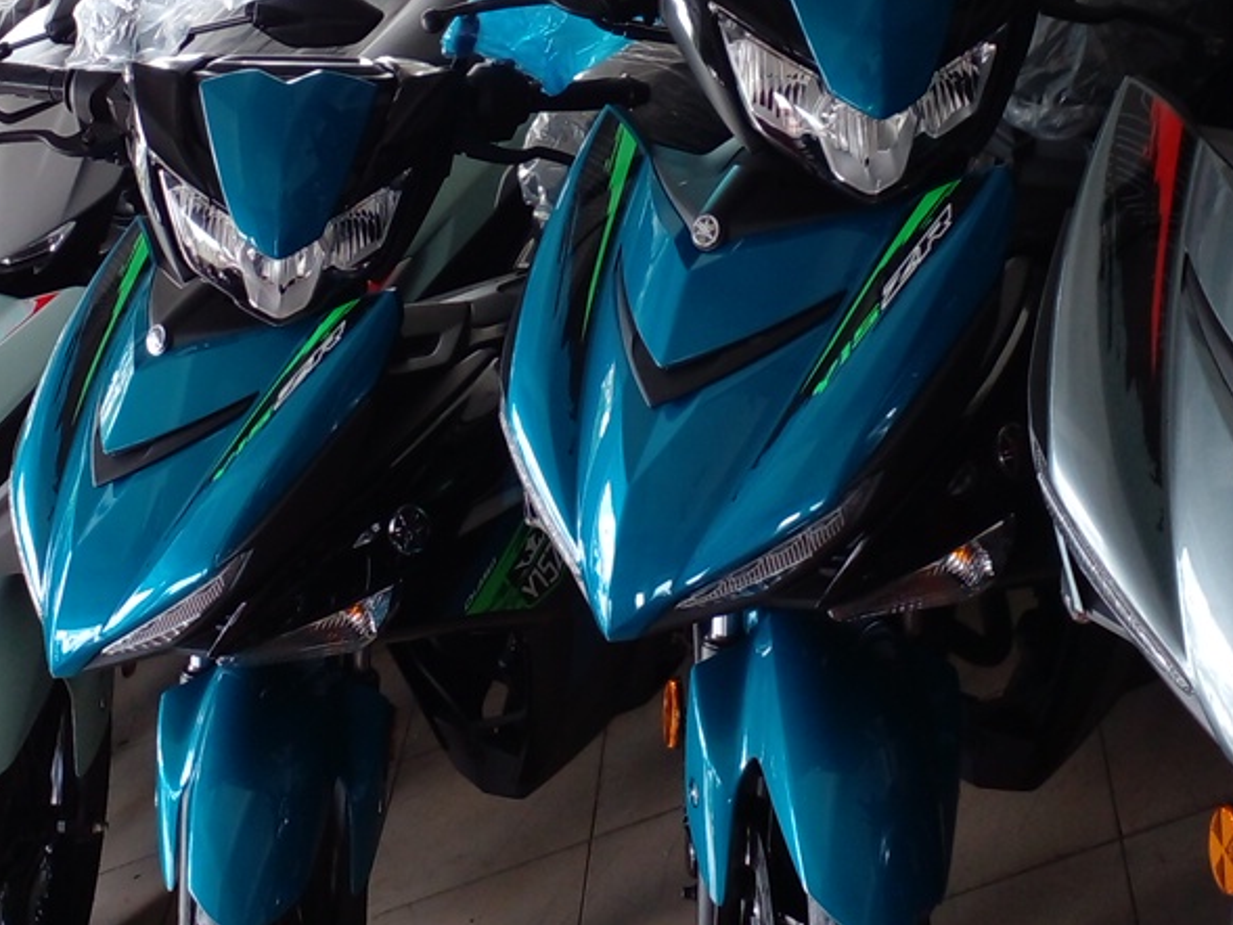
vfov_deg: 21.0
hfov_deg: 29.4
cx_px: 624
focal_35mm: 66
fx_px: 2351
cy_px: -119
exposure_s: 1/33.3
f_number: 1.9
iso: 45
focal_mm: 3.6
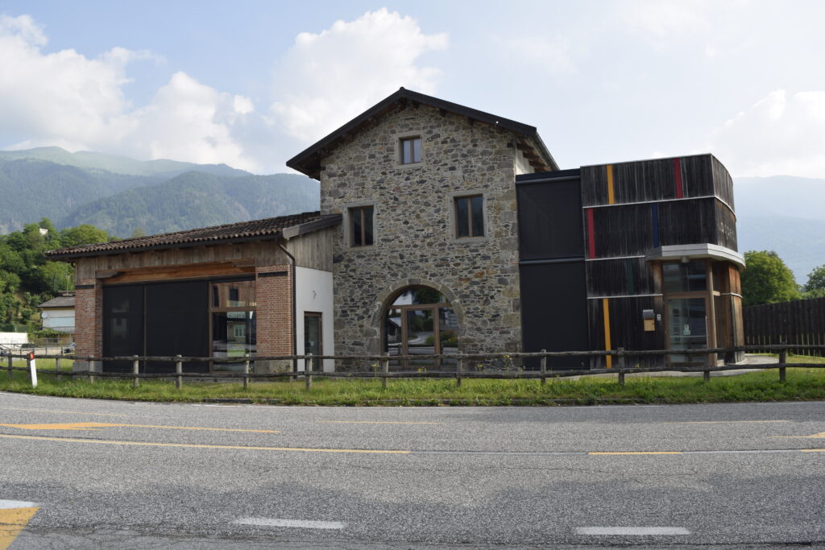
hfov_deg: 61.9
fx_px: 688
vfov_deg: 43.6
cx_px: 412
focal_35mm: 30
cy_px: 275
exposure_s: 1/200
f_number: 8
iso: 100
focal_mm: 20
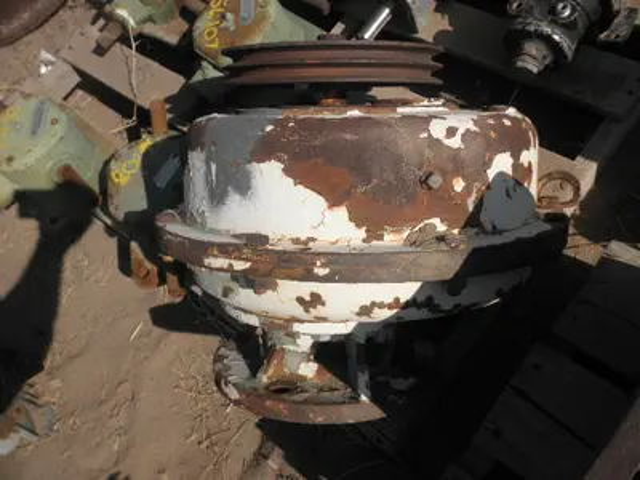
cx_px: 320
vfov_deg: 40.7
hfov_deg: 52.6
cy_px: 240
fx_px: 647
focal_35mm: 35
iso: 64
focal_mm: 6.1
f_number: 9.1
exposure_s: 1/200
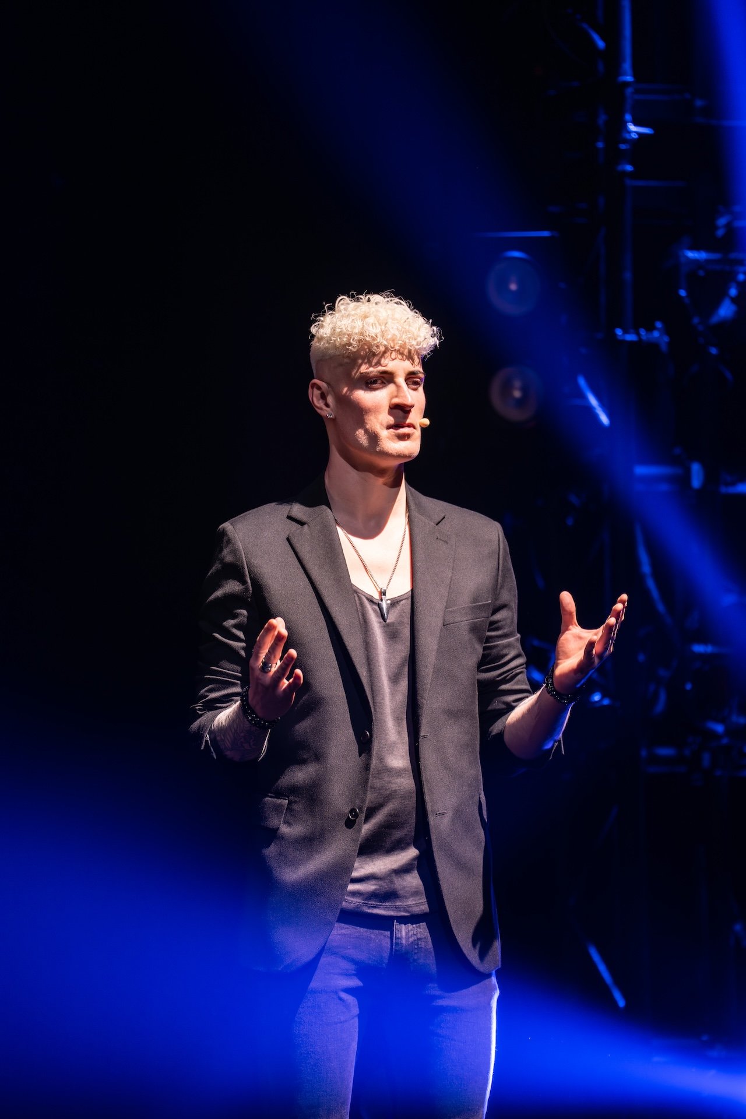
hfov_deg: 6.9
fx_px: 6216
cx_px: 373
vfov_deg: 10.3
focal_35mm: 200
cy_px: 560
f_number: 2.8
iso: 250
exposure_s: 1/160
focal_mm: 200
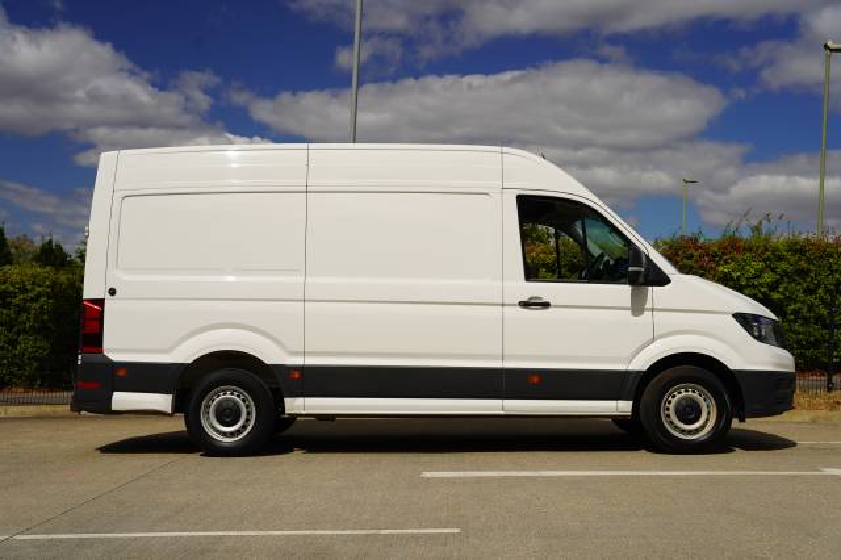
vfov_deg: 29.4
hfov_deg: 43.0
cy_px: 280
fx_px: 1067
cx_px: 420
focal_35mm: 46
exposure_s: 1/800
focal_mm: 45.7
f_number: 5
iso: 100
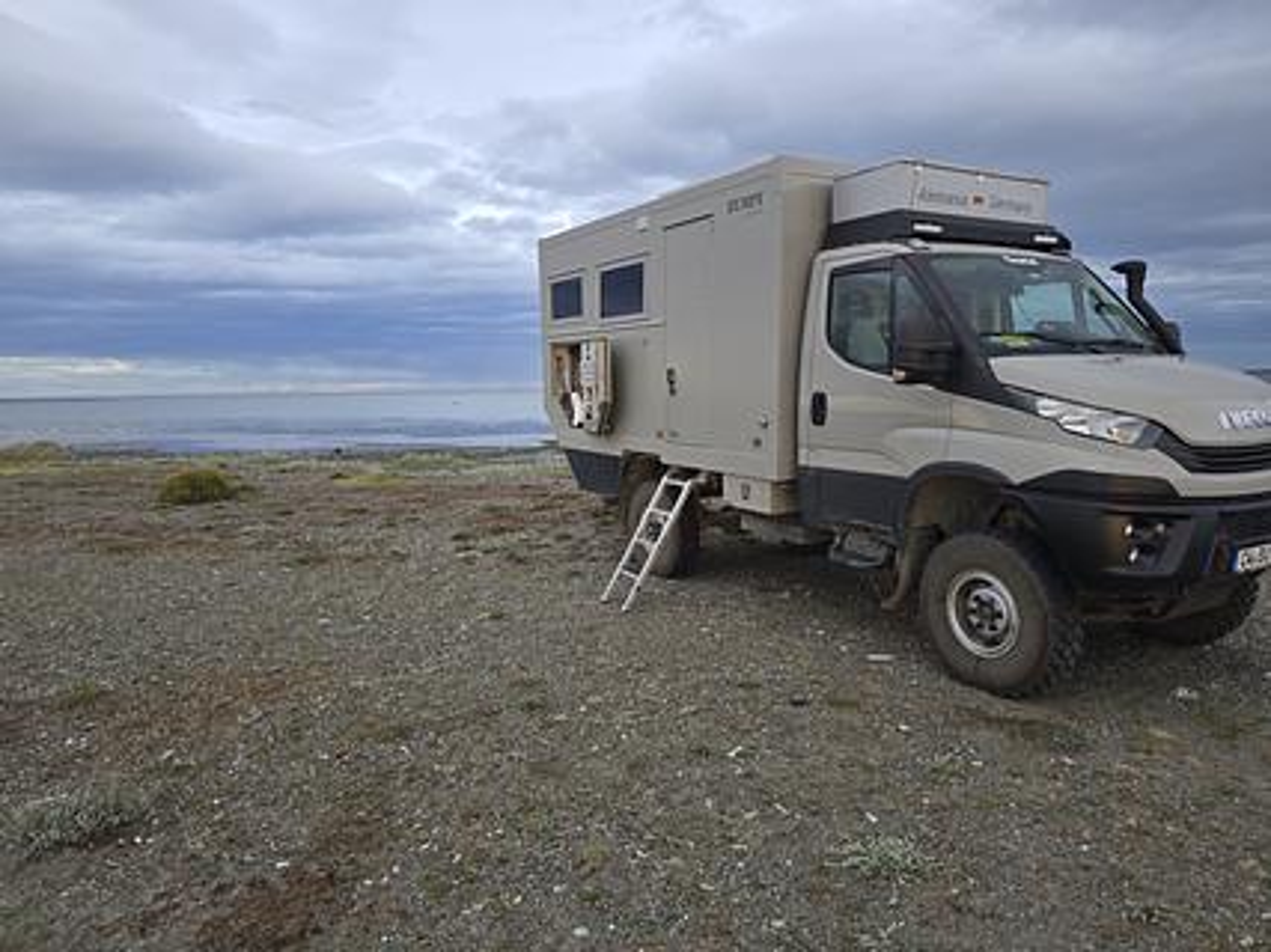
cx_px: 636
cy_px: 476
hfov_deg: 73.9
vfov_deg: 58.9
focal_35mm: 23
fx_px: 844
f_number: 1.7
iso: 50
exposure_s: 1/180
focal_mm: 6.3
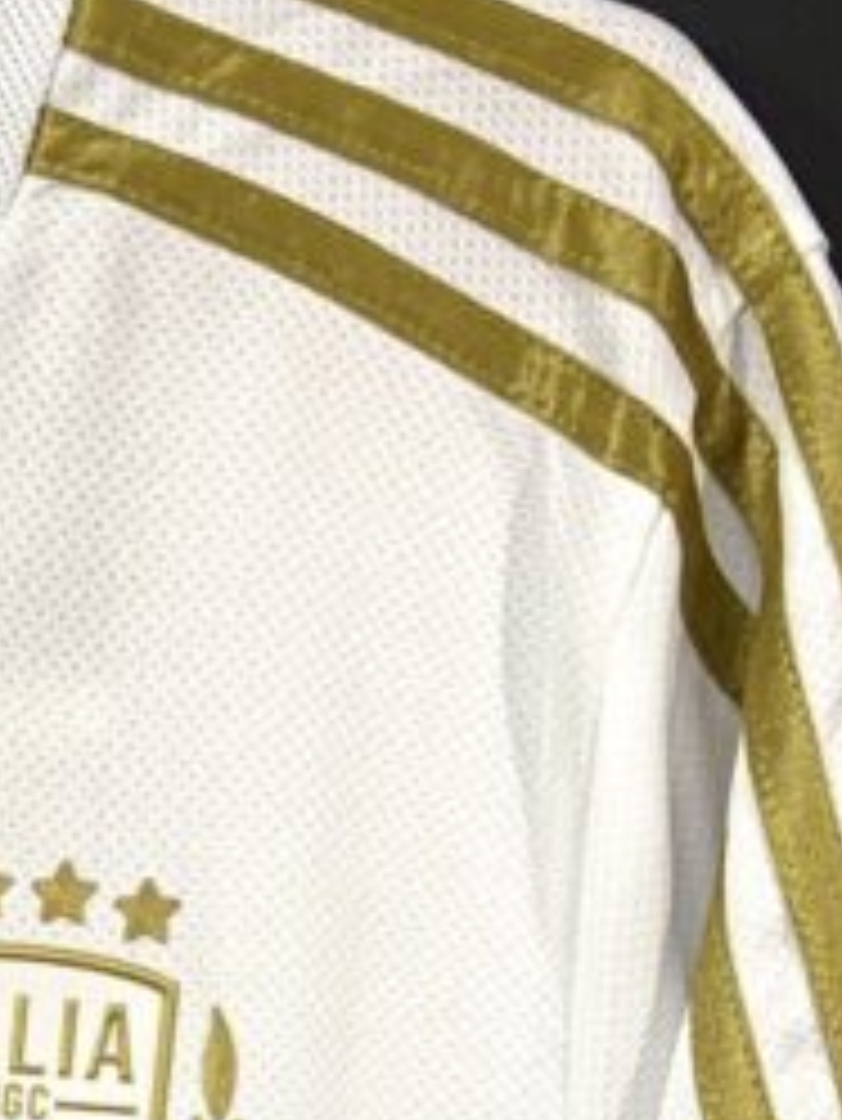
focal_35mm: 107
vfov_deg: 17.4
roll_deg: +1.5
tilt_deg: -7.3
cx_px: -518
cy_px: 1403
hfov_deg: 12.9
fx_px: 3467
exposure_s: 1/60
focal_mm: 4.25
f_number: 1.8
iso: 80
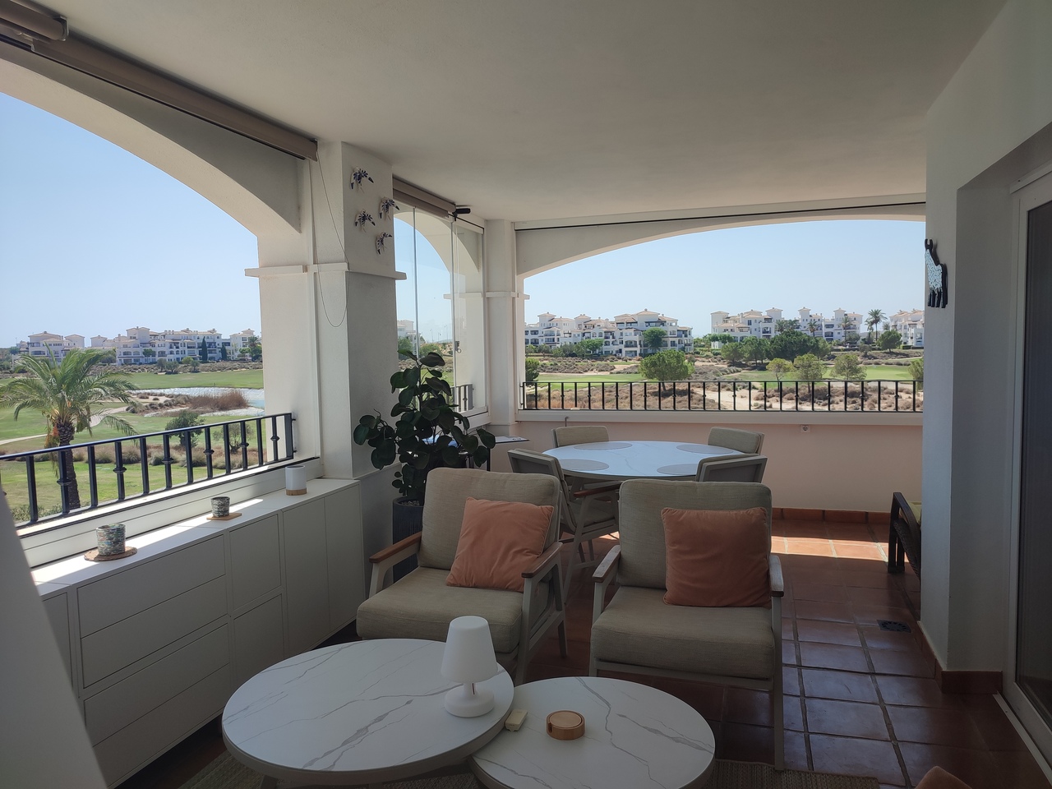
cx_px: 526
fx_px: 760
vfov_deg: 54.9
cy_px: 394
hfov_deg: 69.4
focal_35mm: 25
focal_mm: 6.04
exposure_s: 1/545
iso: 50
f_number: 1.9
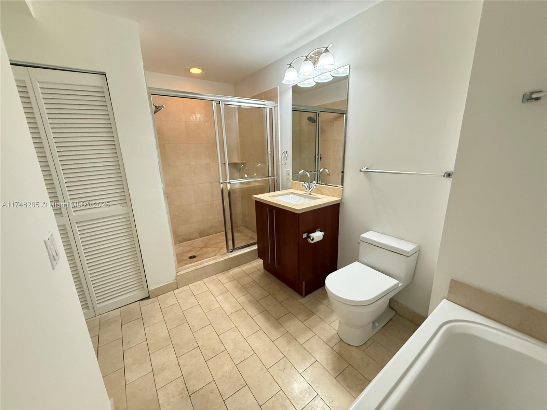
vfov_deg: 85.7
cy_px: 205
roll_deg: +1.8
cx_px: 274
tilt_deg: -14.5
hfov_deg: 102.1
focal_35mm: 14
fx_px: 221
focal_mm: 2.22
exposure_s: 1/60
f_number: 2.2
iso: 500
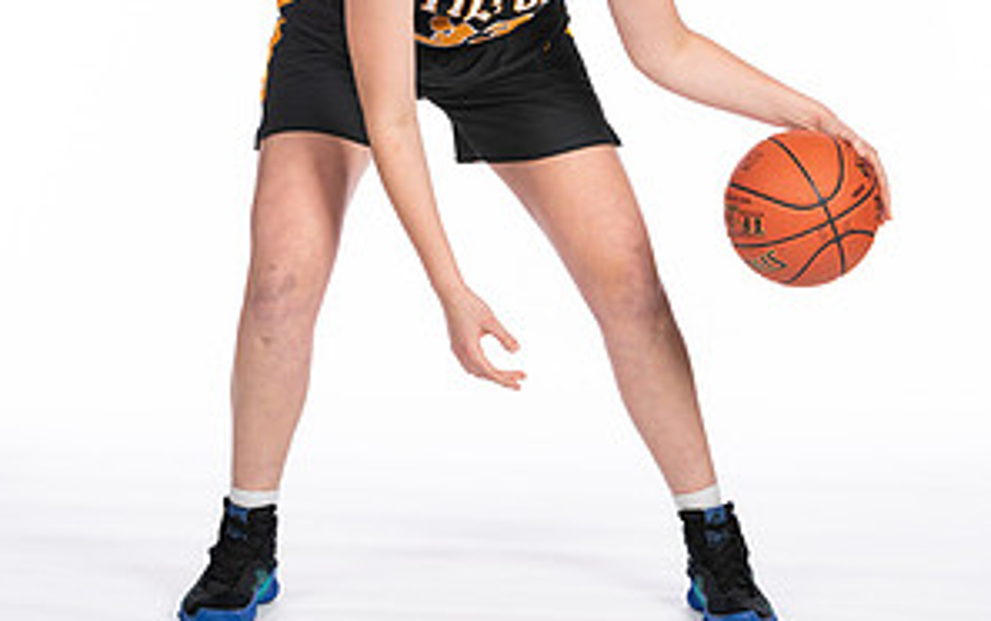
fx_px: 4378
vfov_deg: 8.1
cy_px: 100
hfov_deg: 12.9
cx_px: 494
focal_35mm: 162
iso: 100
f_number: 5
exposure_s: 1/100
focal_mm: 70
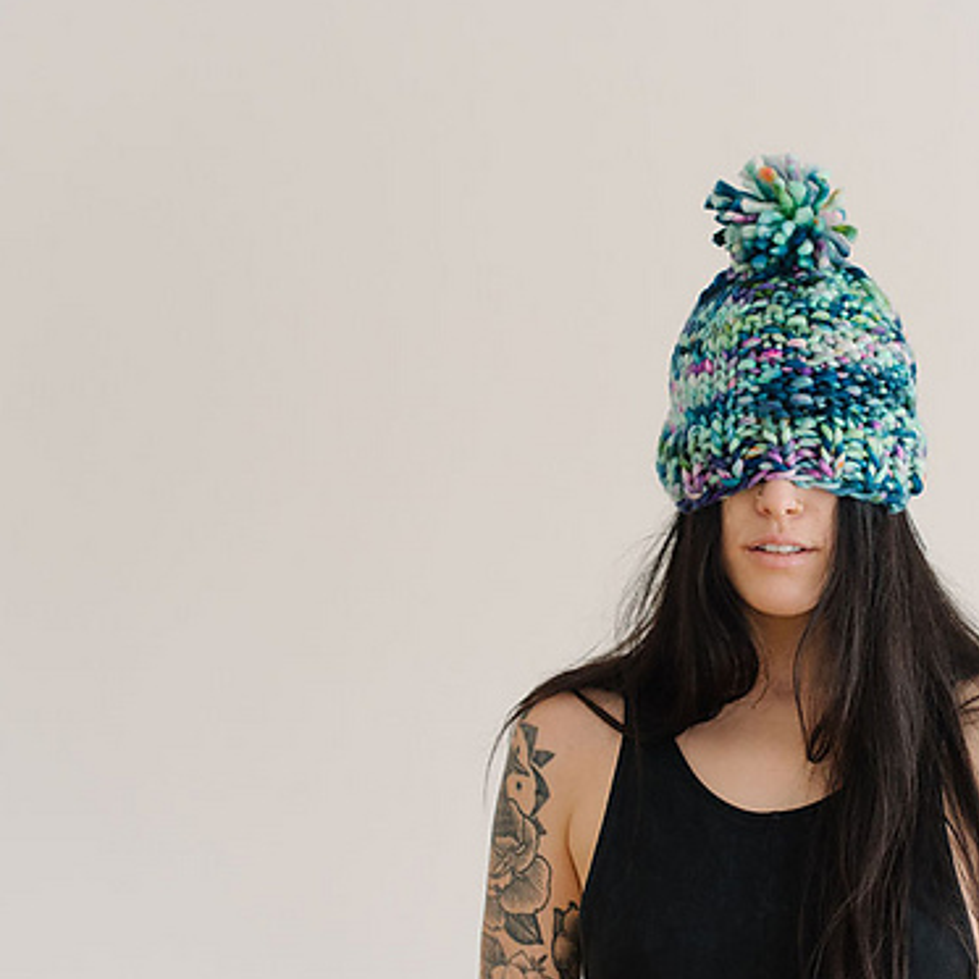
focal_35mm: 73
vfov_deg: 23.7
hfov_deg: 23.4
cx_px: 766
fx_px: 2336
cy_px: 535
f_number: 3.5
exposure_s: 1/320
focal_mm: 50
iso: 640
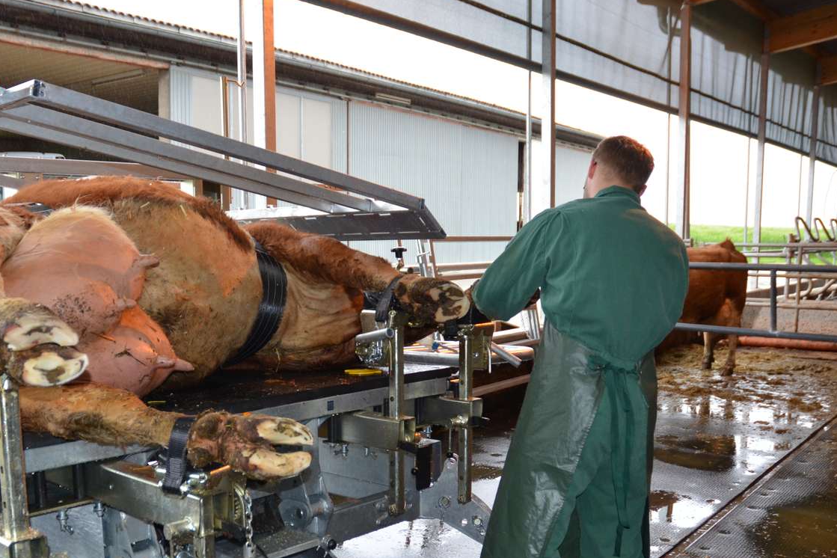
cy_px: 362
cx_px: 307
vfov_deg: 35.7
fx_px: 860
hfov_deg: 51.3
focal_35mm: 37
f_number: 3.5
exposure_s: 1/100
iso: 400
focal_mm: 18
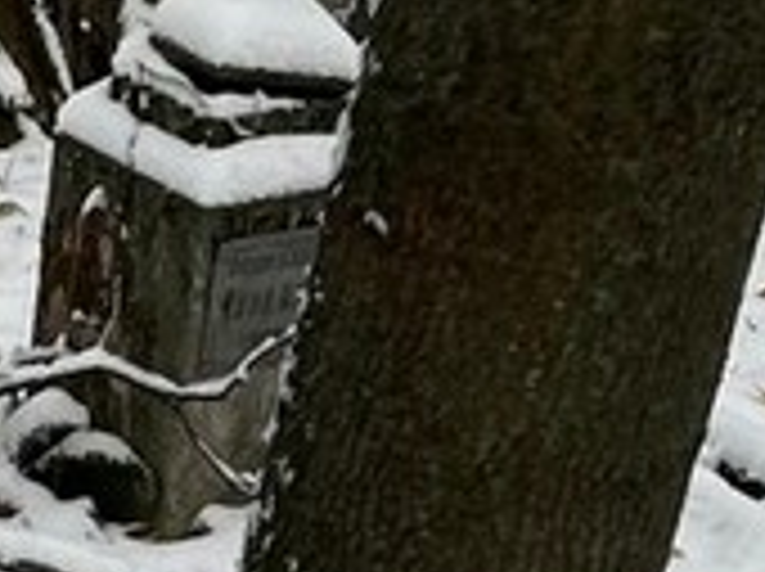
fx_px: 3465
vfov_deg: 8.4
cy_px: 1504
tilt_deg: -30.2
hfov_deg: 12.2
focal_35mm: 157
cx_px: -225
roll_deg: +1.0
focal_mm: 4.2
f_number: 1.6
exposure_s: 1/121
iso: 40
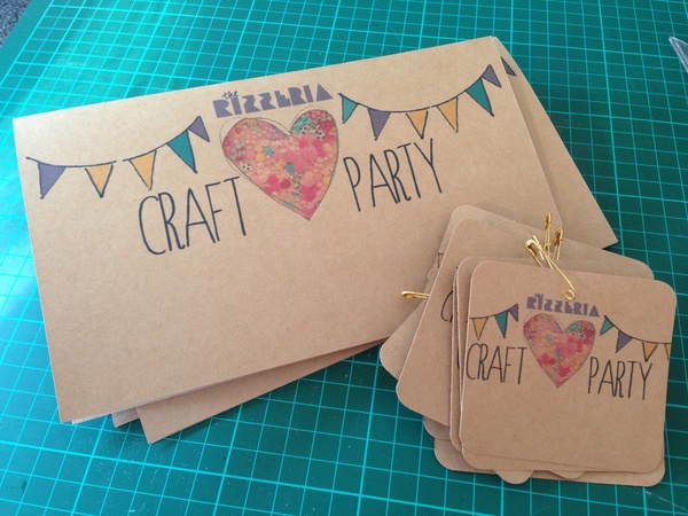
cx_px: 344
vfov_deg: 42.9
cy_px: 258
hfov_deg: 55.4
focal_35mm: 33
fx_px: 656
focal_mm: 4.13
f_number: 2.4
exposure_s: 1/20
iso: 100
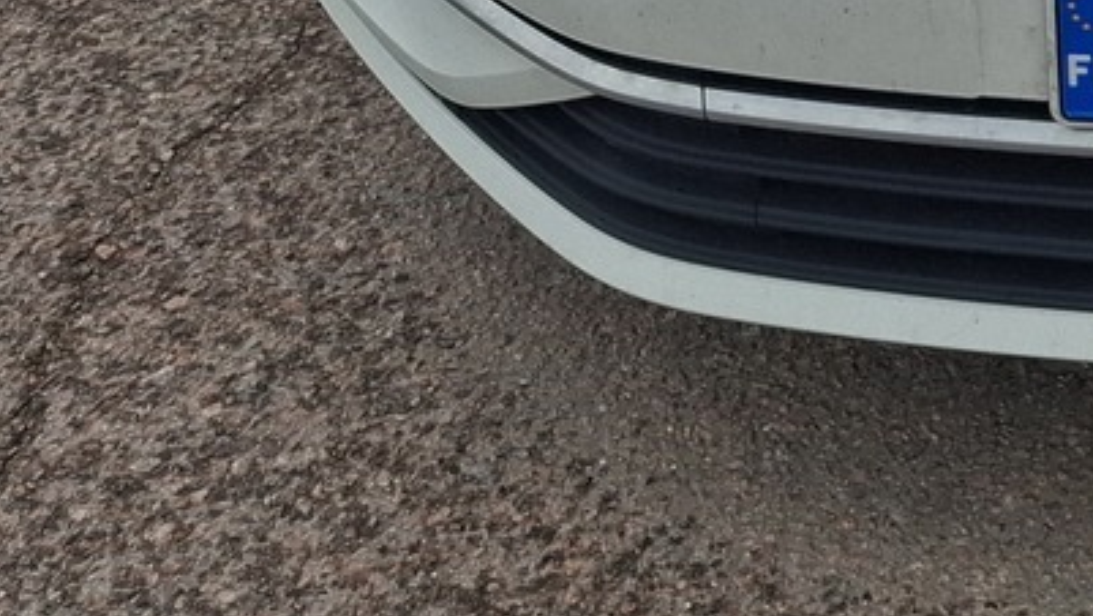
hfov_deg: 21.3
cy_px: -714
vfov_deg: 11.7
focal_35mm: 90
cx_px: 1436
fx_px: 2610
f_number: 1.8
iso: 50
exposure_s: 1/879
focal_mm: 5.54
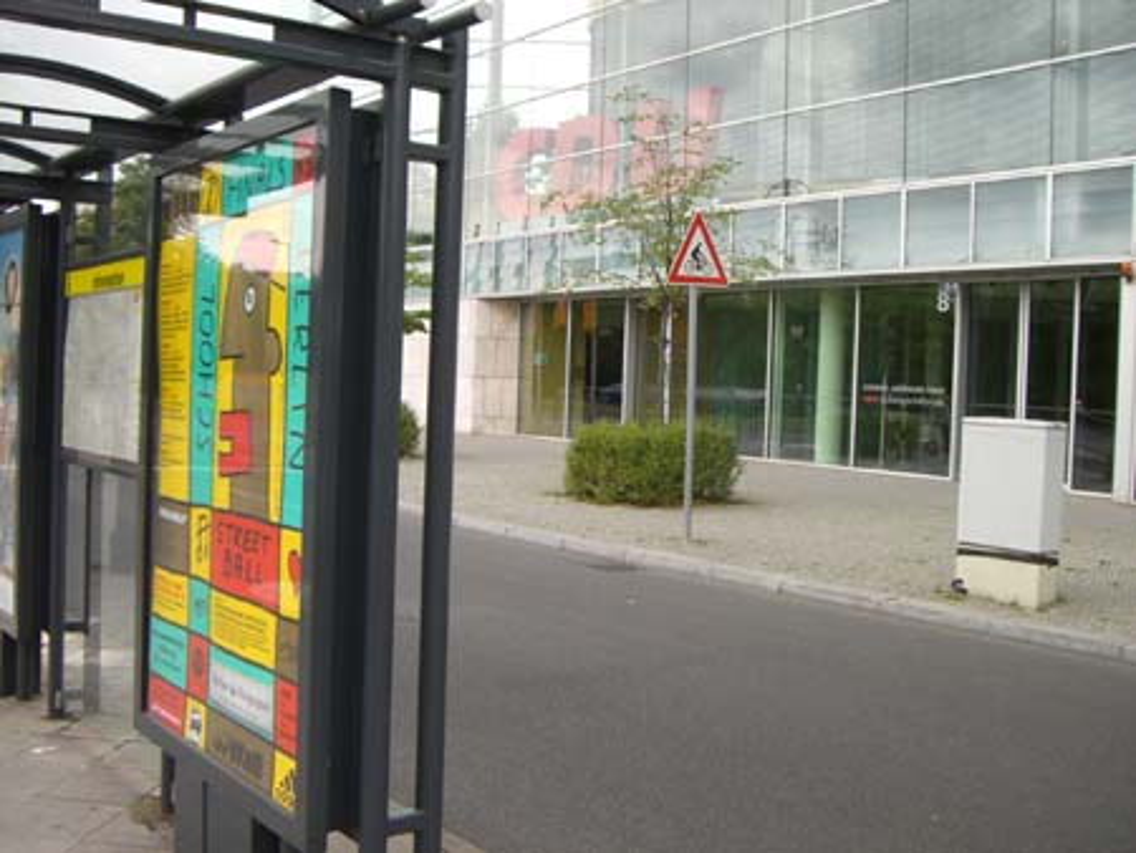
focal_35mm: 38
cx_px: 568
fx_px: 1248
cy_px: 426
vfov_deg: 37.8
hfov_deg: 49.0
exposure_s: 1/200
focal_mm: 6.2
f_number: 2.7
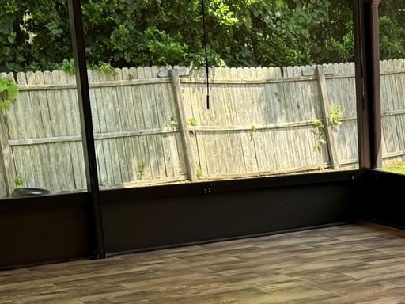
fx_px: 877
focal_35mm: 75
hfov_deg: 23.9
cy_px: 269
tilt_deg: -12.6
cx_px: 474
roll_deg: +0.5
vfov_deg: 19.3
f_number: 1.78
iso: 80
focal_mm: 6.76
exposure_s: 1/544
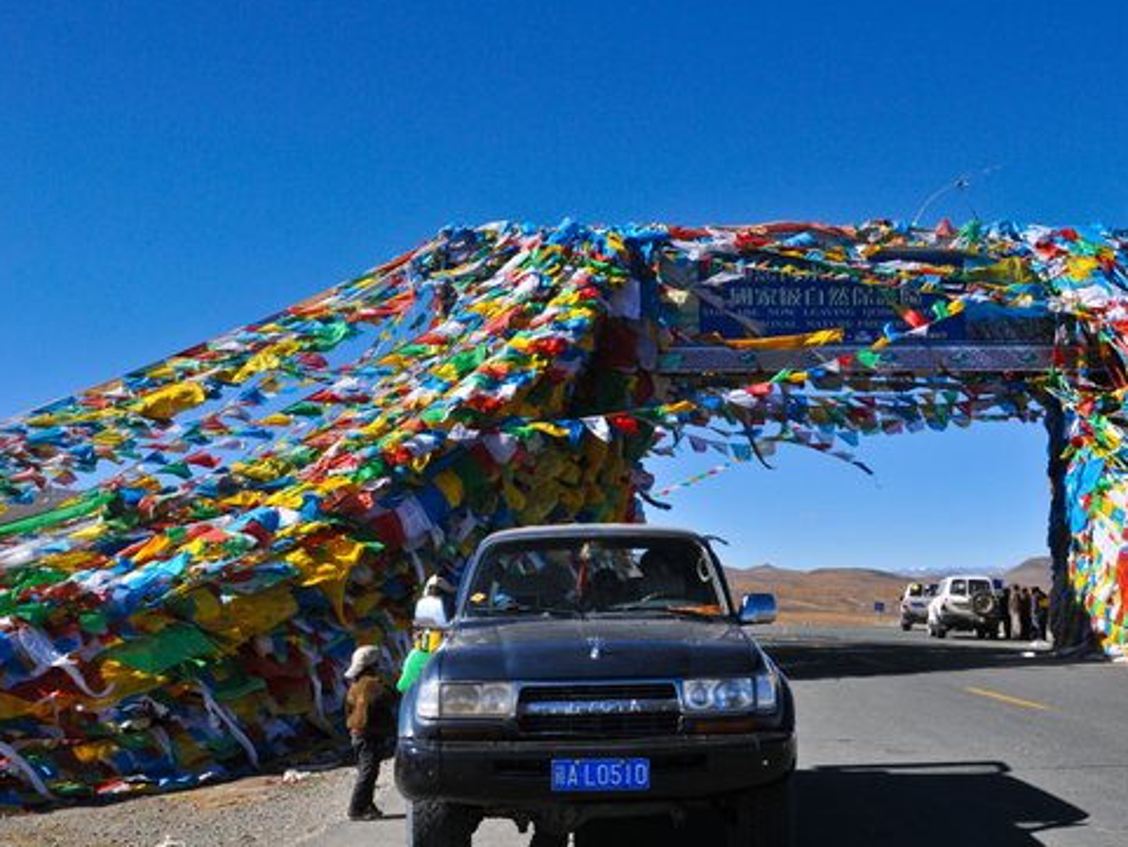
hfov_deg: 40.9
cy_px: 407
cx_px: 725
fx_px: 1499
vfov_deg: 31.5
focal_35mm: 46
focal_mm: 24
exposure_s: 1/1000
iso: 400
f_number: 8
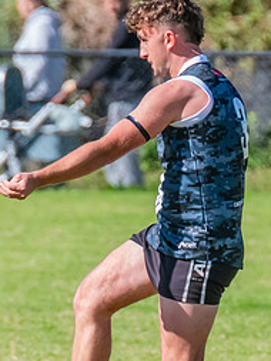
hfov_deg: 0.7
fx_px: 20995
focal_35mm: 2013
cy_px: 298
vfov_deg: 1.0
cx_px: 82
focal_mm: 550
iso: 1600
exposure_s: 1/1250
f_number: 13
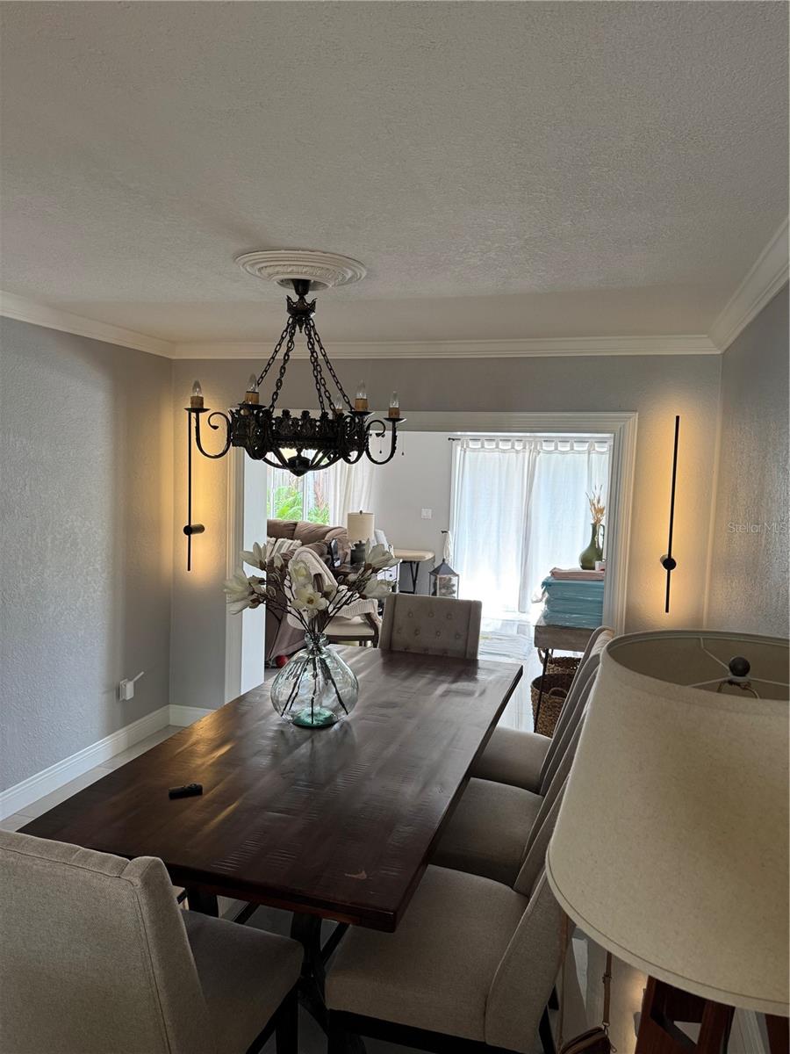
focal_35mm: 24
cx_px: 395
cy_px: 527
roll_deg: -2.0
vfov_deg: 71.6
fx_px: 730
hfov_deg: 56.8
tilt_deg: -4.7
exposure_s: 1/88
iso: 200
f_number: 1.78
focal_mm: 6.76
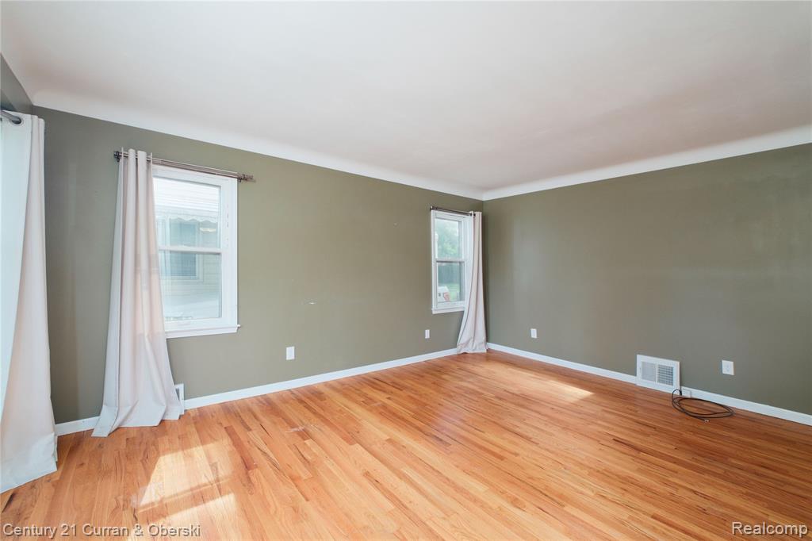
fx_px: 338
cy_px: 270
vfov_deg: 77.3
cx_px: 406
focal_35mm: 15
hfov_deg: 100.4
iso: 800
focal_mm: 10
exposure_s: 1/60
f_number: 6.4
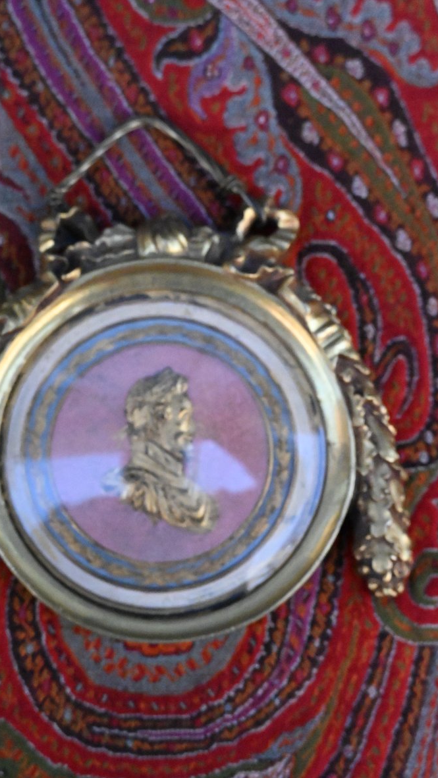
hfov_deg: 18.0
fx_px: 1383
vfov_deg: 31.4
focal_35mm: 67
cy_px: 384
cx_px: 177
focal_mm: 42
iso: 16000
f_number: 6.3
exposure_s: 1/4000
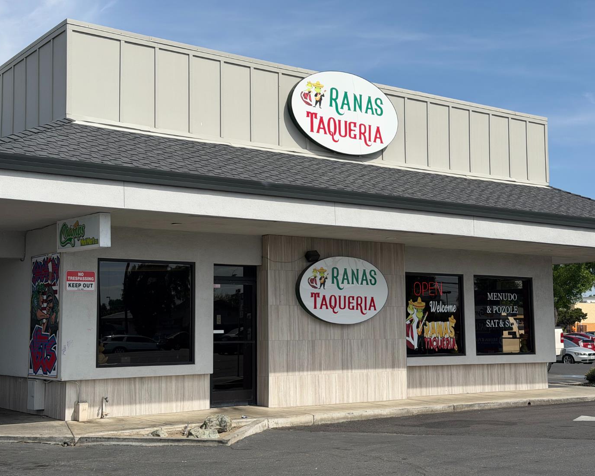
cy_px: 236
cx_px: 304
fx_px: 898
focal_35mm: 51
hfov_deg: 36.7
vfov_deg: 29.7
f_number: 1.78
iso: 64
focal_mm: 6.76
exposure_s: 1/7143
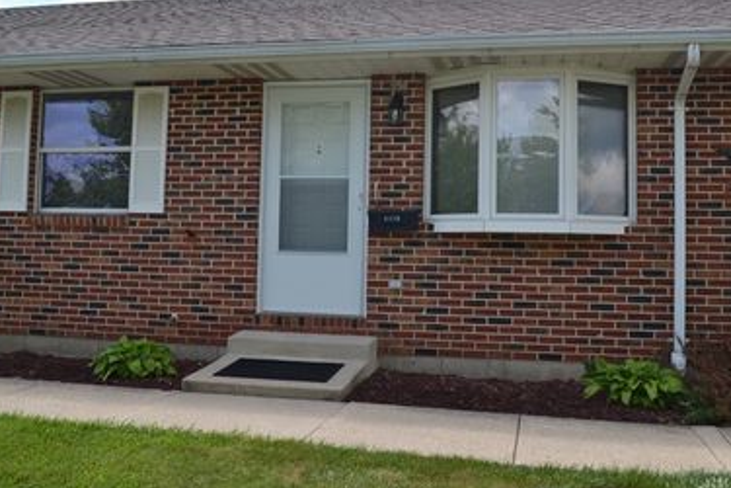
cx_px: 376
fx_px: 731
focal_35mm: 36
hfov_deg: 53.1
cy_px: 192
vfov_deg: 36.7
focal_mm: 18
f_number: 7.1
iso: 100
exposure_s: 1/200
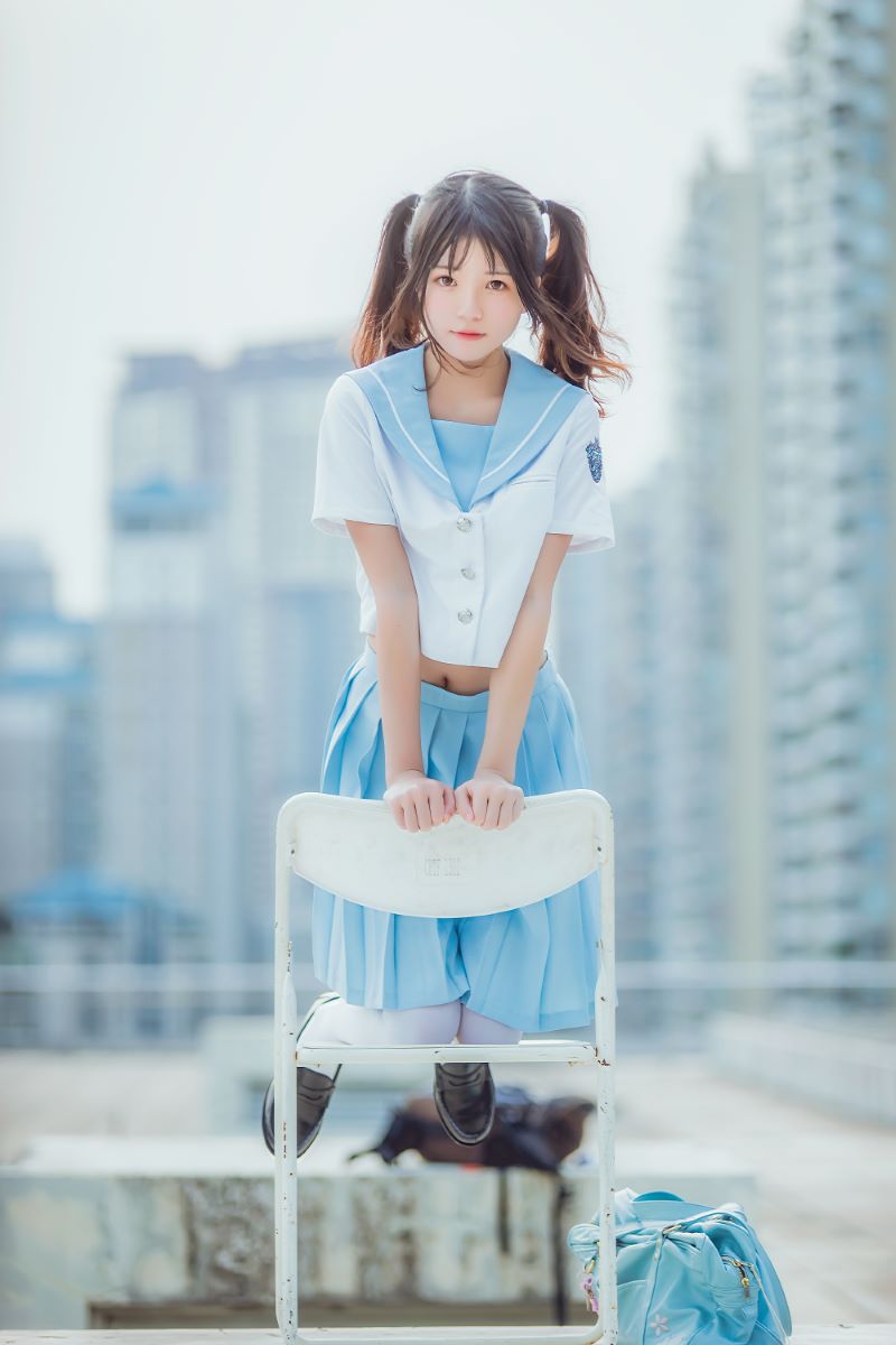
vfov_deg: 16.7
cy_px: 672
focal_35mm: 123
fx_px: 4592
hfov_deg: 11.1
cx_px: 448
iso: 400
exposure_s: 1/500
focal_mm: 123
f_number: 2.8
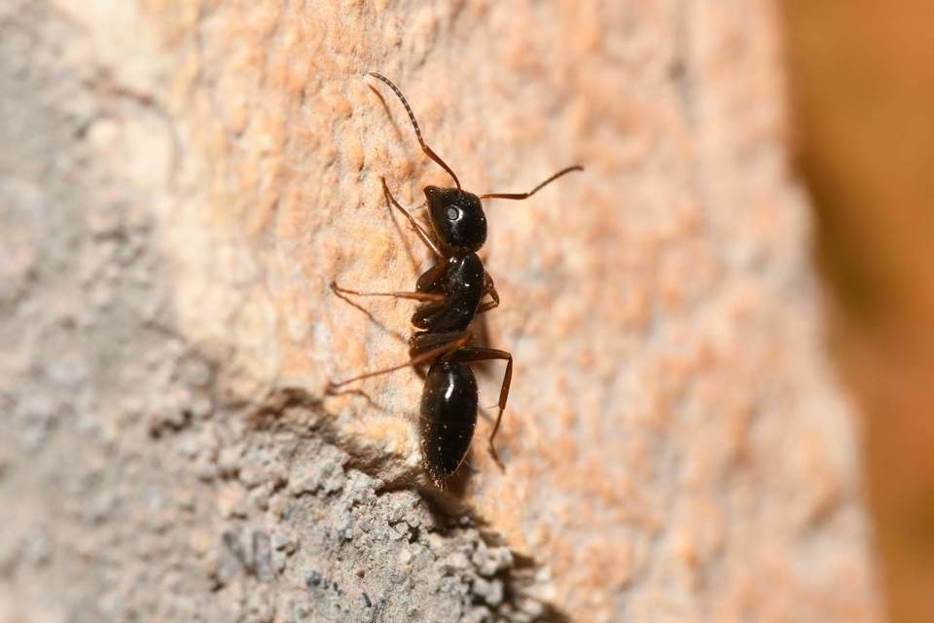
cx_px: 467
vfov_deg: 8.7
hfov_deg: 13.0
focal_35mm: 158
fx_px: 4086
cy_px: 312
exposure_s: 1/60
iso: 100
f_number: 22
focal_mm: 105
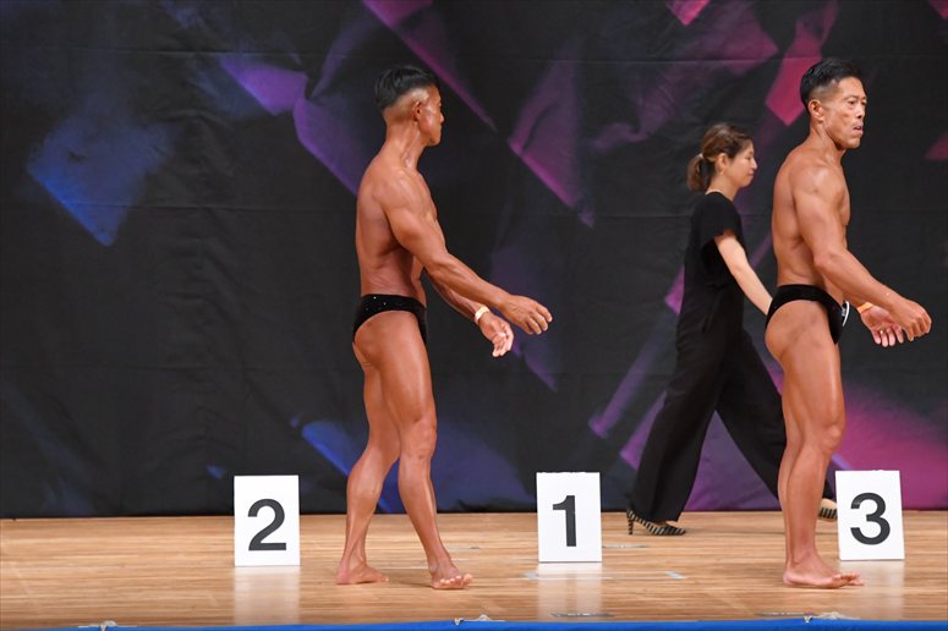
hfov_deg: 7.6
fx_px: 7107
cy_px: 316
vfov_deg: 5.1
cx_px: 474
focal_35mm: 270
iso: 5600
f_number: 5.6
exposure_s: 1/400
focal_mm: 180
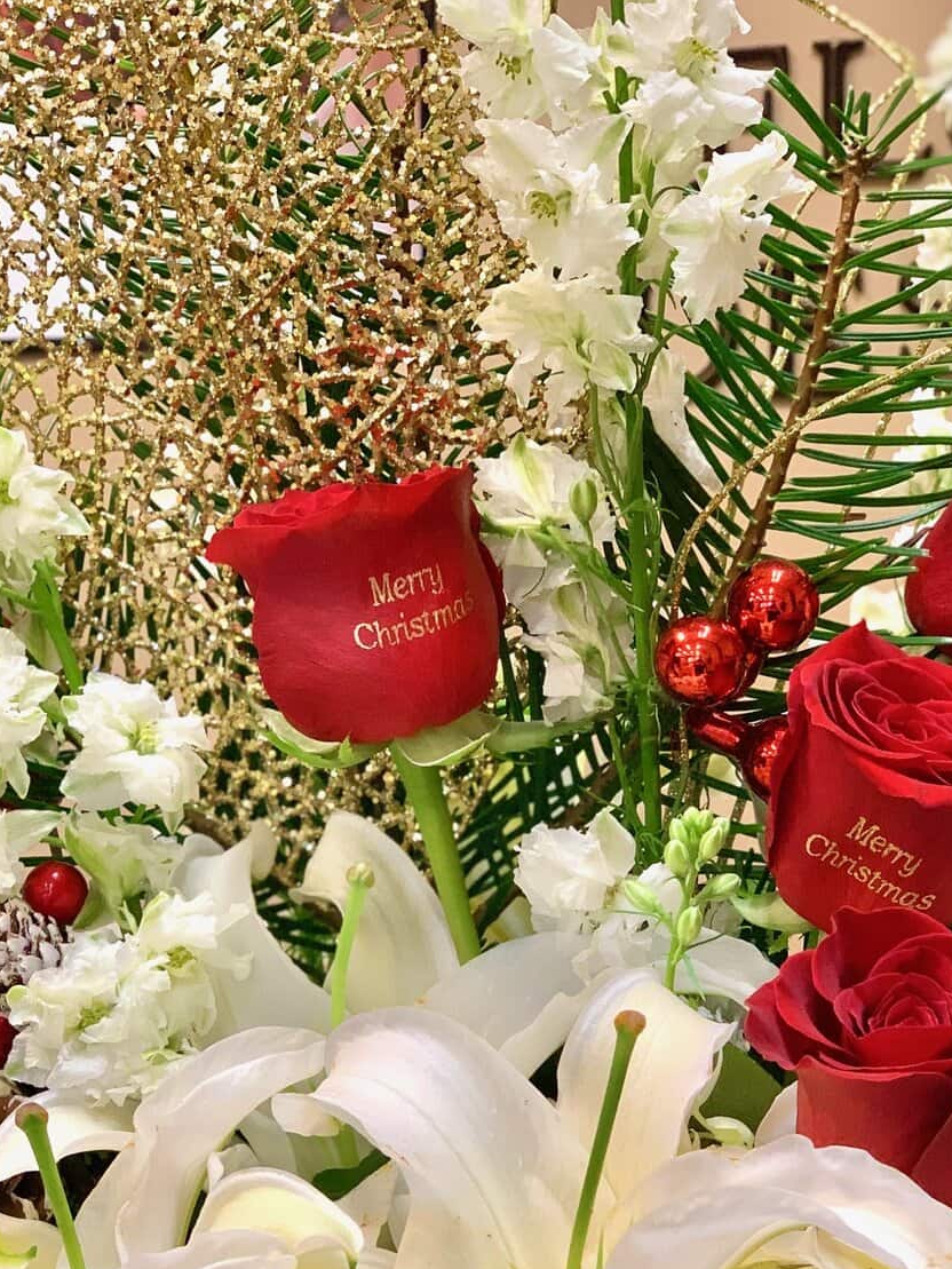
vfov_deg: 25.7
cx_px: 497
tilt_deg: -2.3
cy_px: 914
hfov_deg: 19.6
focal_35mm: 75
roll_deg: -0.3
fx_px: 2750
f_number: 2.4
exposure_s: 1/60
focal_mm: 6
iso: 160
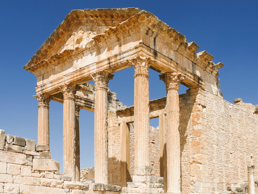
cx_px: 129
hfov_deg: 44.8
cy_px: 97
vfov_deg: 34.3
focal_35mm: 42
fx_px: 313
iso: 100
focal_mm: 8.9
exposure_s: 1/320
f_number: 4.5
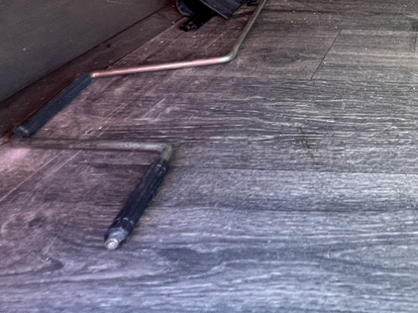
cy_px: -63
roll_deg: -0.7
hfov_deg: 40.6
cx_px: 459
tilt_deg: -13.8
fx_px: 447
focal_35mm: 37
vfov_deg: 32.0
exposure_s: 1/99
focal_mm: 1.57
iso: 160
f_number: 1.8
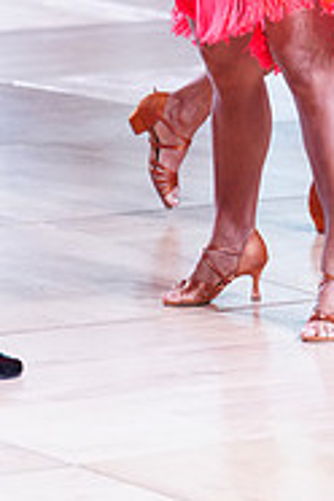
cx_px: 112
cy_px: -218
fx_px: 4912
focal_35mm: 353
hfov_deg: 3.9
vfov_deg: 5.8
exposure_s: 1/500
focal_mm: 113
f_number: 2.8
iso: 1600
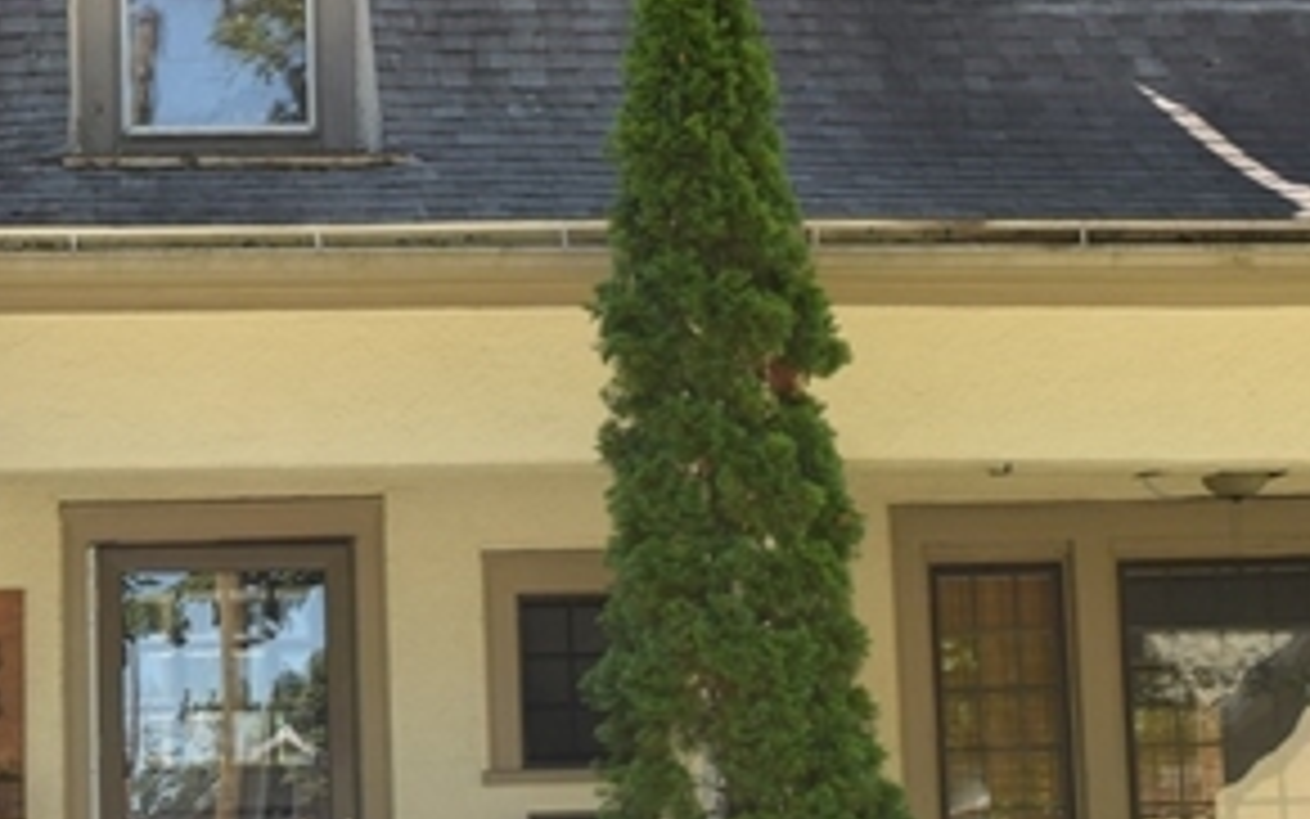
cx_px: 383
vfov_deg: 10.1
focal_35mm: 129
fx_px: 4606
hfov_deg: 16.1
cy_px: -20
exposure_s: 1/125
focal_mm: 24
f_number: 6.3
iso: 100
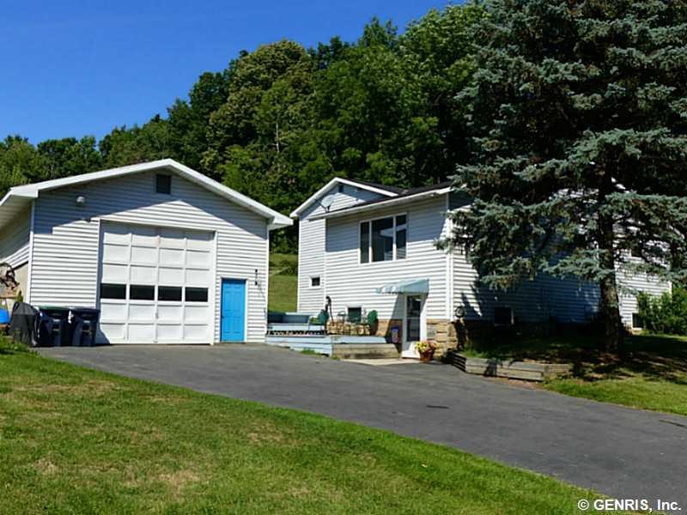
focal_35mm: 34
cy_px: 258
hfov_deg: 54.0
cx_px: 344
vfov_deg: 41.8
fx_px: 675
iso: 100
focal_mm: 6
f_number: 4
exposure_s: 1/1000
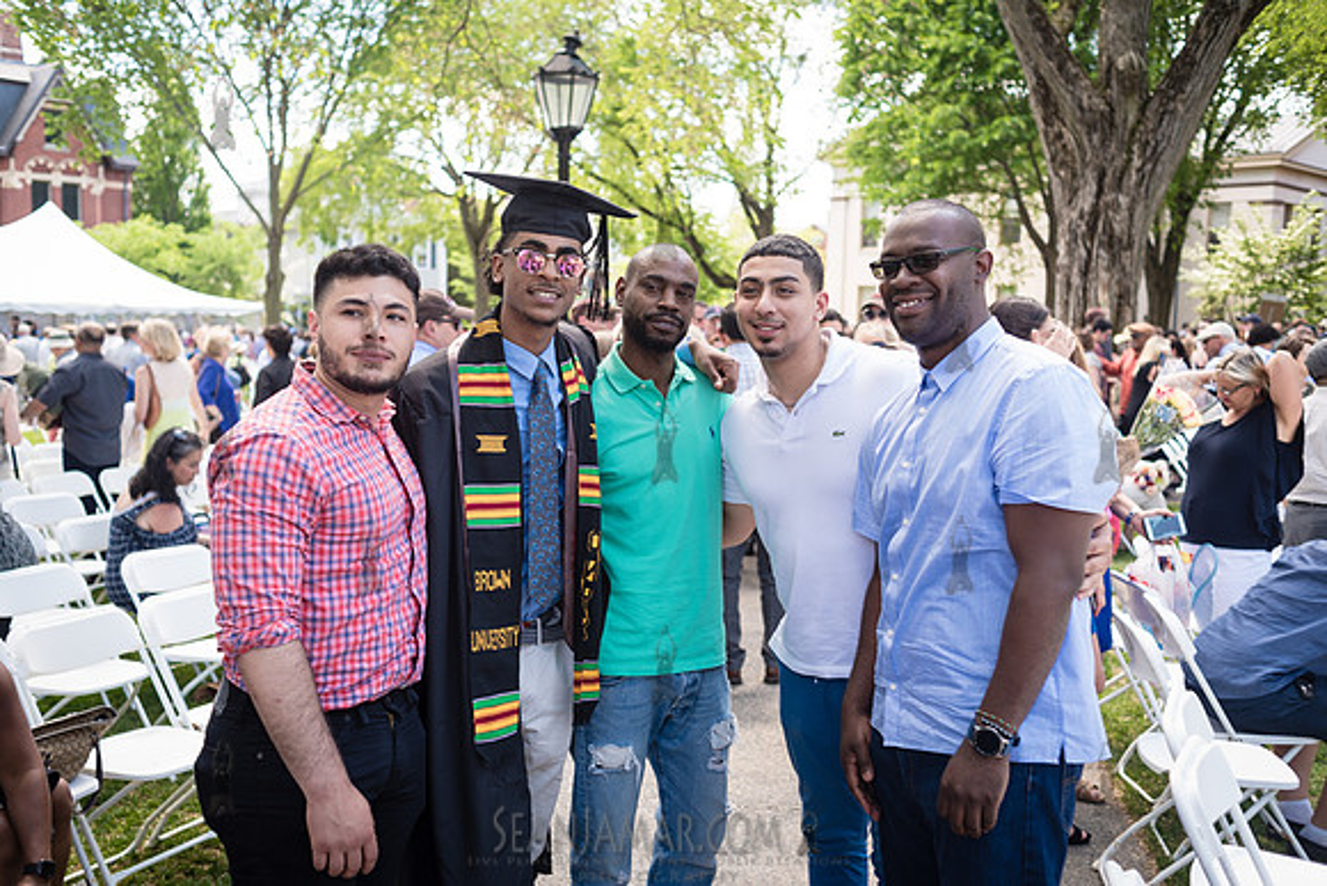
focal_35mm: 35
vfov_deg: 37.9
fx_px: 1290
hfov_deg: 54.4
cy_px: 443
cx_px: 664
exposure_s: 1/100
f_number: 4
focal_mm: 35
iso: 100
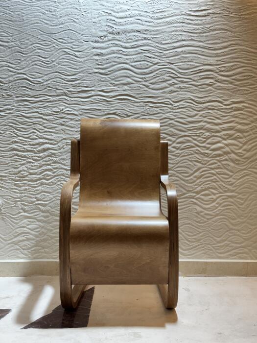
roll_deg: -0.3
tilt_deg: -2.1
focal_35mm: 48
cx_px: 128
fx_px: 475
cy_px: 172
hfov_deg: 30.3
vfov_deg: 39.7
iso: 160
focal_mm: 6.76
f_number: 1.78
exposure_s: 1/100
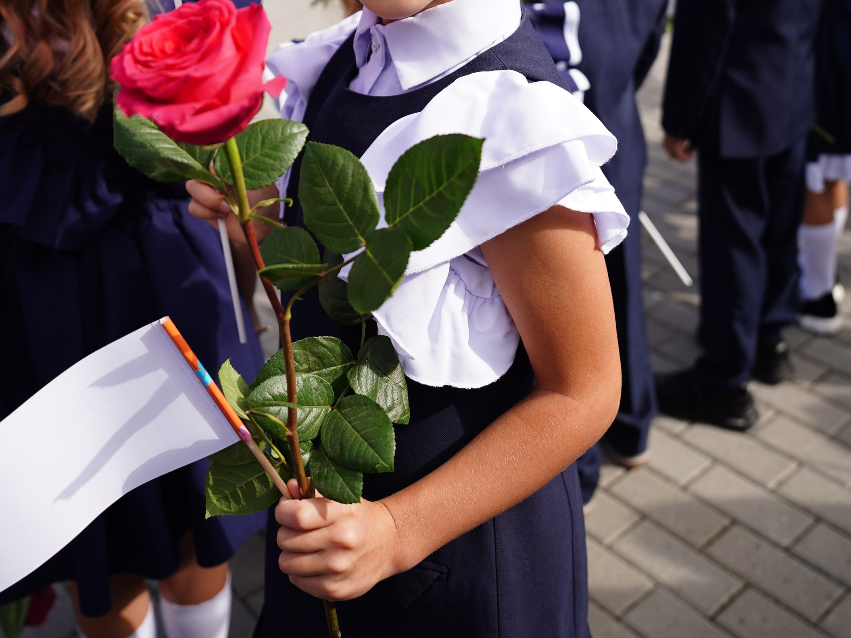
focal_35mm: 42
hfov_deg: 44.8
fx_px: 1032
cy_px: 25
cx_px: 396
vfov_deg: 32.1
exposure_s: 1/1000
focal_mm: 24
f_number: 2.8
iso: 100
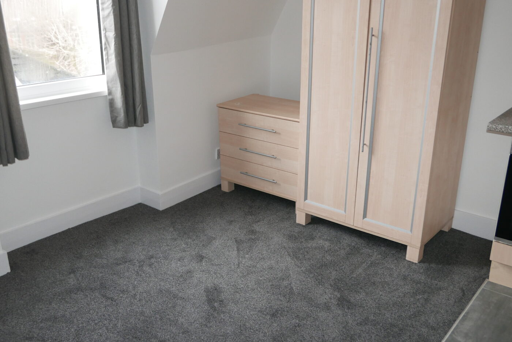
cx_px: 256
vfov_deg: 37.9
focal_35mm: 35
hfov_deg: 54.4
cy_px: 171
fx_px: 498
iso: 800
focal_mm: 15.9
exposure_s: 1/250
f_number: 2.5
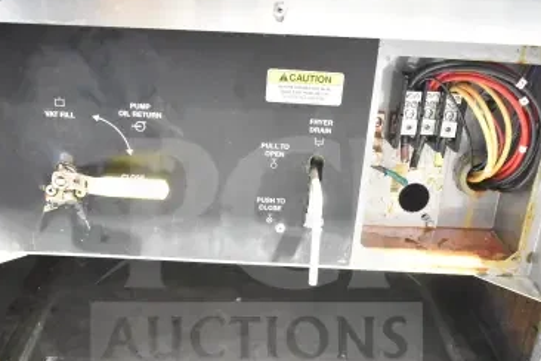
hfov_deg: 43.6
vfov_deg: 29.5
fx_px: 676
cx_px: 256
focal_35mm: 45
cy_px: 255
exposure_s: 1/30
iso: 12800
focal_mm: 18
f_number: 3.5
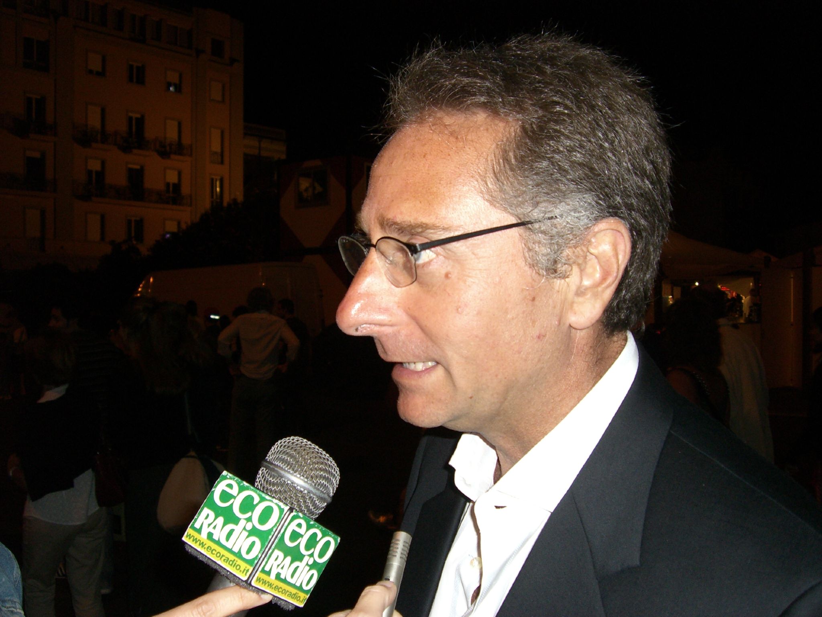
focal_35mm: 38
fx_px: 902
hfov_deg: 49.0
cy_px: 308
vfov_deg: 37.7
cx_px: 411
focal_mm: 6.2
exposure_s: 1/60
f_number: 2.7
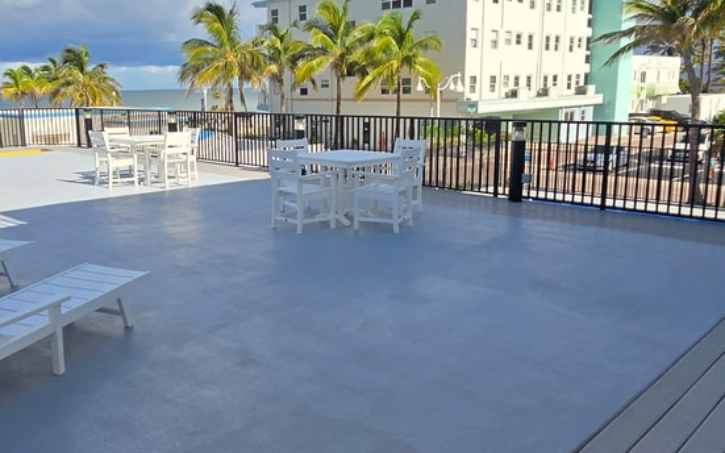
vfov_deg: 41.8
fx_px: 593
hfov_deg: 62.1
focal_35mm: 30
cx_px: 272
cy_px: 208
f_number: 2.2
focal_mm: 2.2
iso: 50
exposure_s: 1/2657
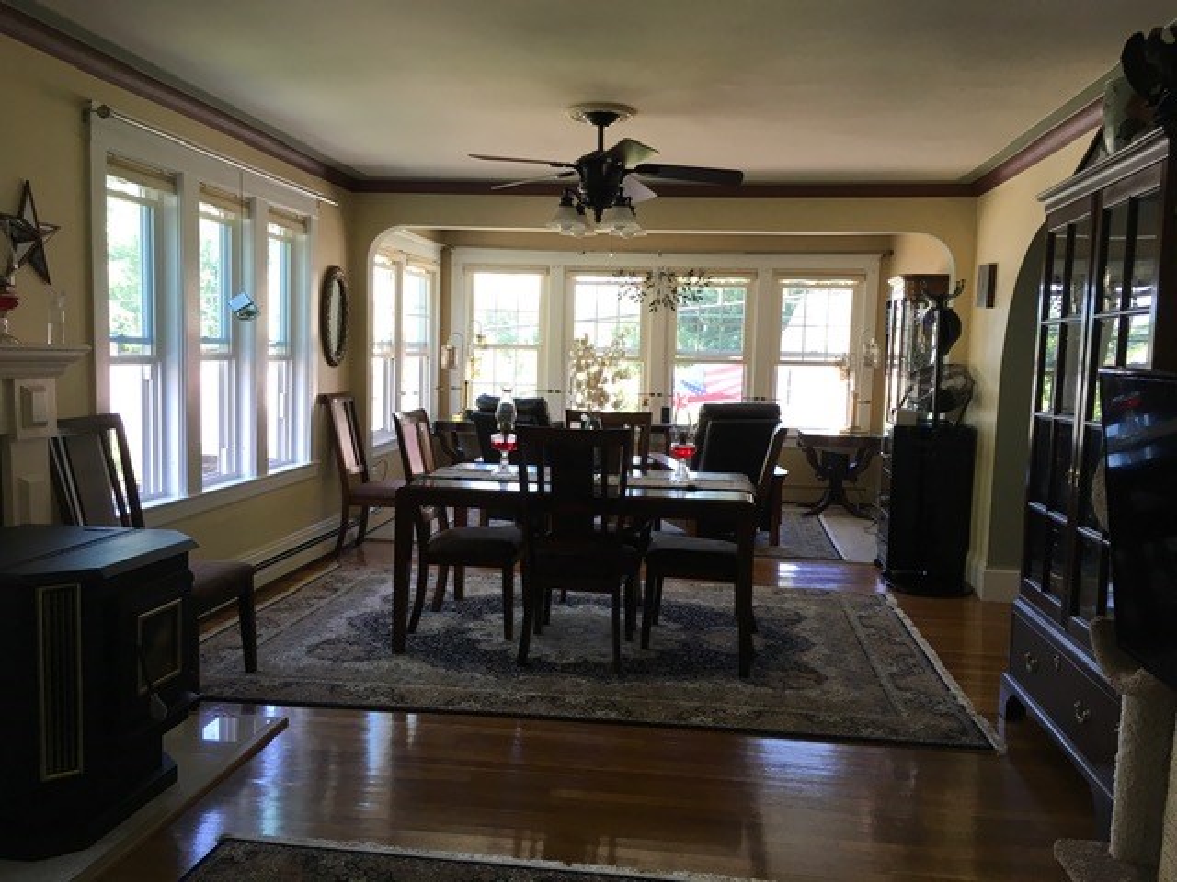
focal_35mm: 29
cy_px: 441
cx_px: 588
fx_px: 986
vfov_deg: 48.2
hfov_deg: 61.7
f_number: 2.2
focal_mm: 4.15
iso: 32
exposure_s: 1/30
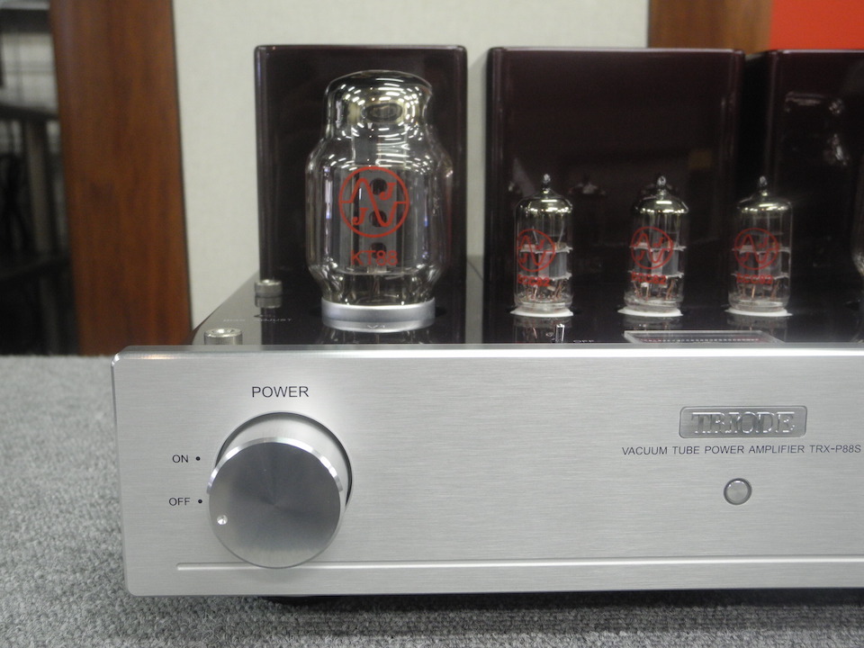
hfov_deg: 49.0
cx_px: 432
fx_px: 948
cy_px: 324
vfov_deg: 37.7
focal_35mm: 38
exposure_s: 1/33.2
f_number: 3.2
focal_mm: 8.1
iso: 400
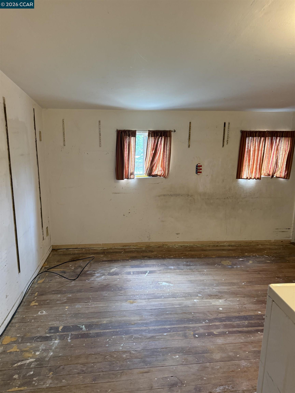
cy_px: 196
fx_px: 273
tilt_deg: -11.9
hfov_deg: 56.8
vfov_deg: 71.6
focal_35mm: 24
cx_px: 148
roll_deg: +0.0
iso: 320
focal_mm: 6.76
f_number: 1.78
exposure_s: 1/60
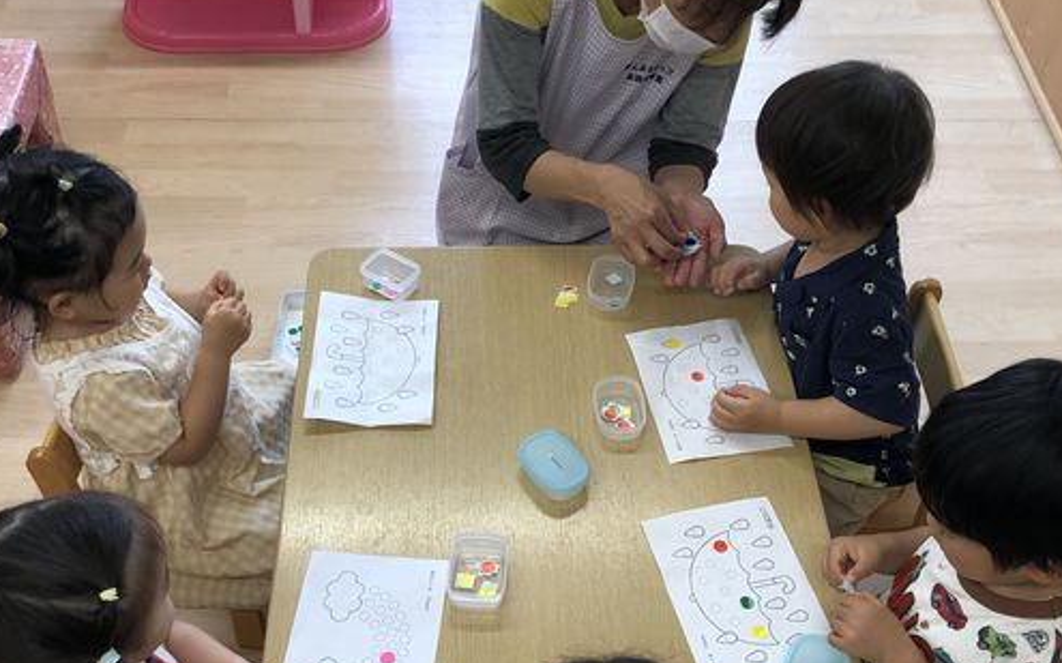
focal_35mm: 45
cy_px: 367
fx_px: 1302
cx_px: 549
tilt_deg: -47.2
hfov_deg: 44.4
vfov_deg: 28.5
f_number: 1.8
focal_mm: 3.99
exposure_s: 1/40
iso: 25
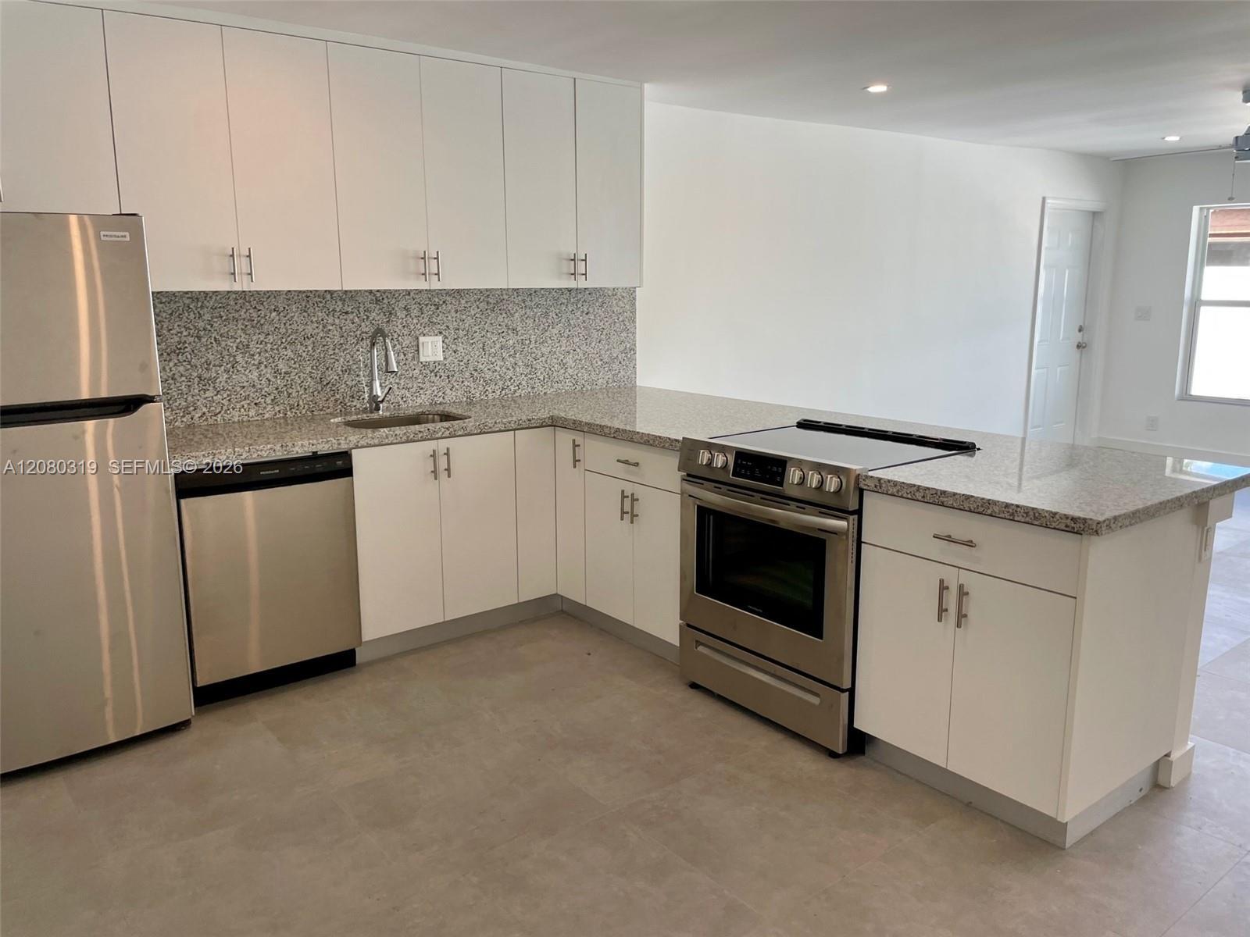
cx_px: 625
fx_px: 939
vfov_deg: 53.1
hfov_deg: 67.3
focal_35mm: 26
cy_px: 468
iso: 32
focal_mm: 4.2
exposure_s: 1/120
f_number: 1.6
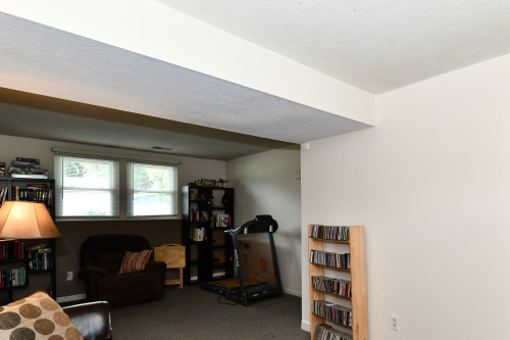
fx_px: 297
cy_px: 220
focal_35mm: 21
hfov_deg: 79.7
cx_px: 319
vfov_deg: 58.4
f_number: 6.3
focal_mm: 14
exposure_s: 1/60
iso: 640
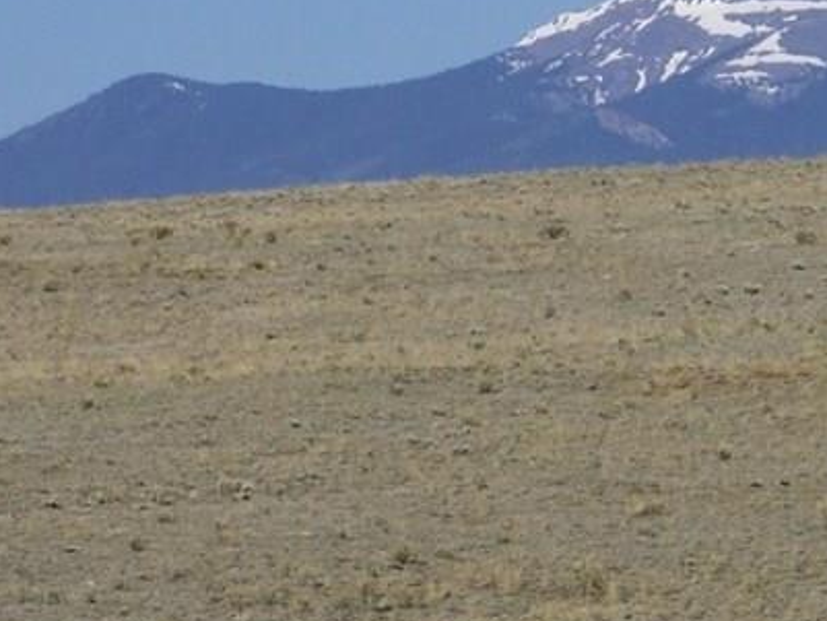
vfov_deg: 2.5
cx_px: 949
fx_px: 14267
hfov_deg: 3.3
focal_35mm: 597
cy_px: 683
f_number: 5
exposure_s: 1/640
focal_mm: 37.4
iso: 64
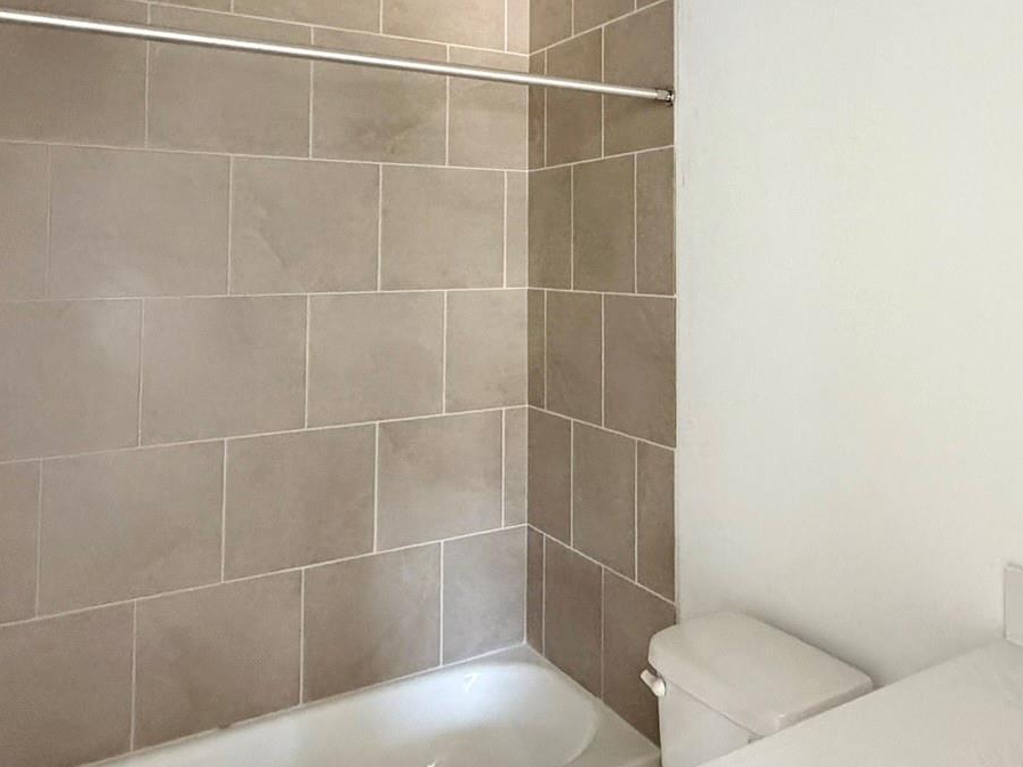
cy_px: 218
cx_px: 802
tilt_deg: +3.1
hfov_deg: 53.5
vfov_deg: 43.1
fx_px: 946
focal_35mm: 32
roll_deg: +1.0
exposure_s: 1/60
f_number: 2.2
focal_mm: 2.22
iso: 800
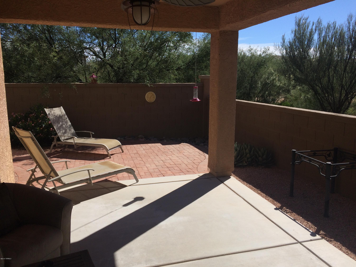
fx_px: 298
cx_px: 178
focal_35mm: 29
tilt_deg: -11.0
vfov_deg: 48.2
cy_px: 134
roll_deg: +0.1
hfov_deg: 61.7
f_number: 2.2
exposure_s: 1/2740
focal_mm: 4.15
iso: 32
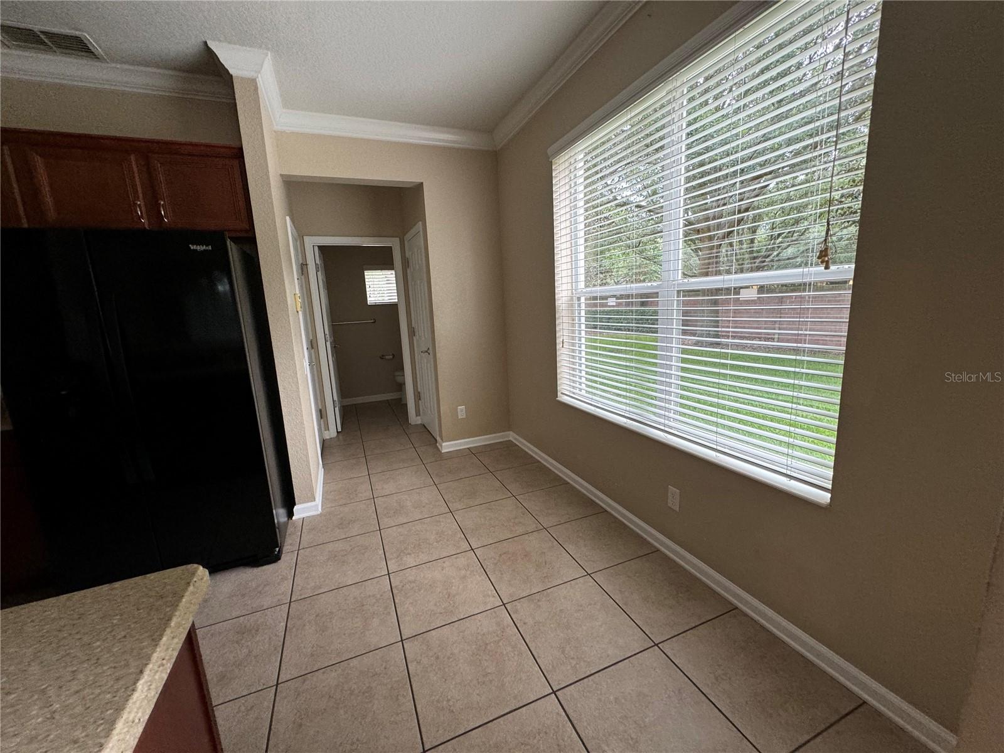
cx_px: 502
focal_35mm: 14
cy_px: 376
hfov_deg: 102.1
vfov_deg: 85.7
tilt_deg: -8.8
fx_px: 406
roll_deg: +1.7
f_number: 2.2
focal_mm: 2.22
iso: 160
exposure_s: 1/99
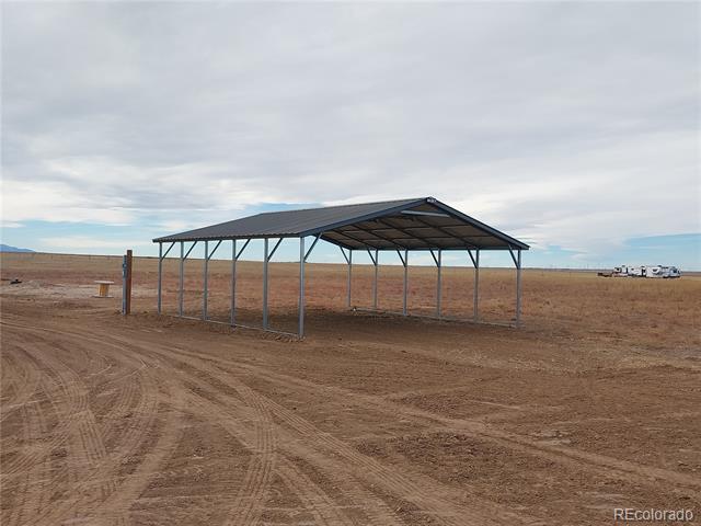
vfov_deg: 53.1
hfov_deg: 67.3
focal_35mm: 26
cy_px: 263
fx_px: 527
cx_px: 350
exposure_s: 1/436
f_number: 1.8
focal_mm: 4
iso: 20
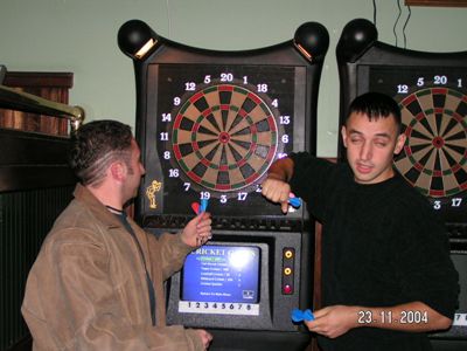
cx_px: 234
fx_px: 702
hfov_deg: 36.8
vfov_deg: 28.0
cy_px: 176
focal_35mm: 52
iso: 200
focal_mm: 8
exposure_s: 1/60
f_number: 3.2
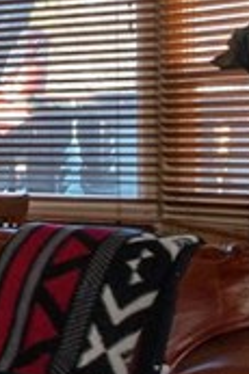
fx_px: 925
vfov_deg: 22.7
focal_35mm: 89
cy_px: 103
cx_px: -604
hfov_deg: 9.5
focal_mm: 10
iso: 400
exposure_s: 1/30
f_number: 8
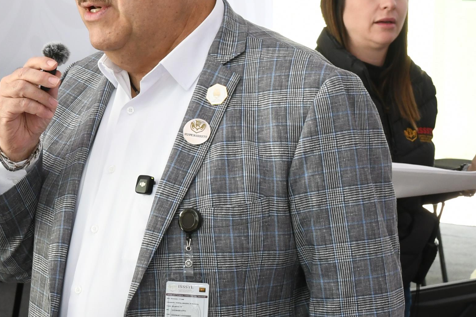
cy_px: 96
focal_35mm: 121
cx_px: -139
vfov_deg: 11.3
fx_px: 1600
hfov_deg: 16.1
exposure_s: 1/100
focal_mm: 30
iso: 800
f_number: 7.1
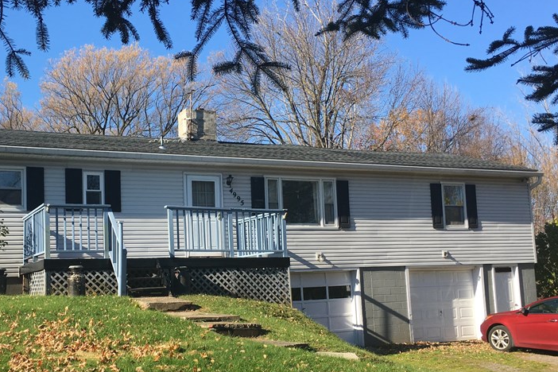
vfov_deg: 30.4
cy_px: 222
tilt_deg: +5.7
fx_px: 682
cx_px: 227
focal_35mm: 44
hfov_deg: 44.3
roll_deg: +3.1
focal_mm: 4.15
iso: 25
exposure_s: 1/864
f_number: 2.2
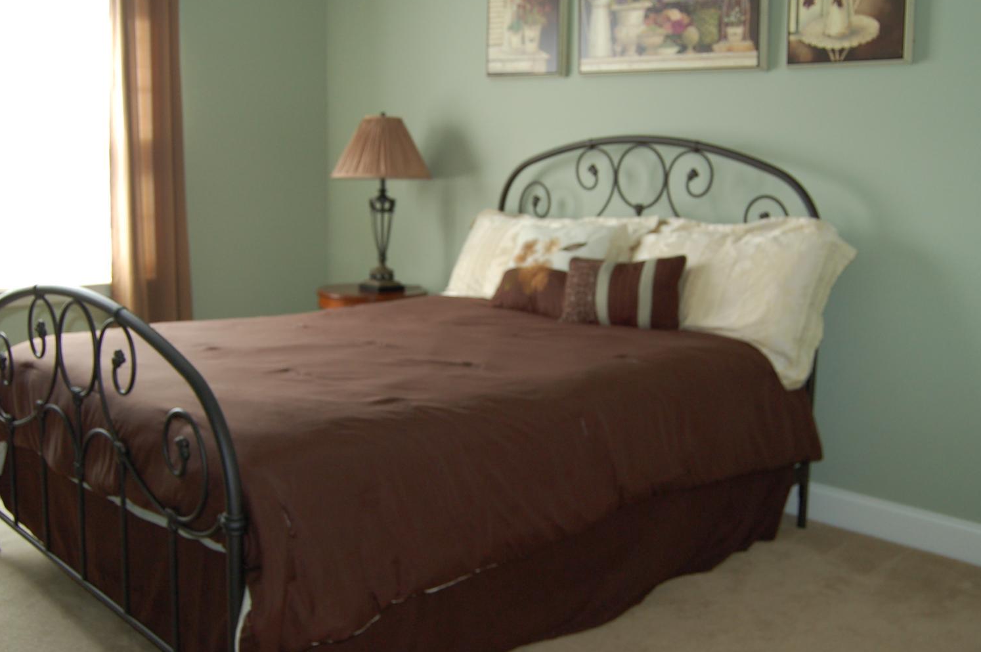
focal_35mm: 37
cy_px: 291
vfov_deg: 35.8
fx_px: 1007
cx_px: 502
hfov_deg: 51.9
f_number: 3.5
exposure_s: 1/60
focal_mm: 18
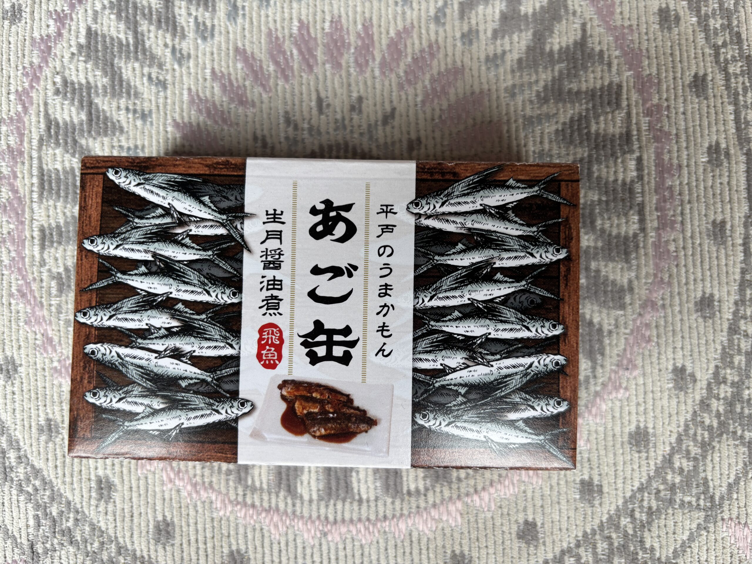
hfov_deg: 67.3
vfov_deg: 53.1
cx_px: 376
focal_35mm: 26
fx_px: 565
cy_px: 282
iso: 80
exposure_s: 1/121
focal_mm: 5.96
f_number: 1.6
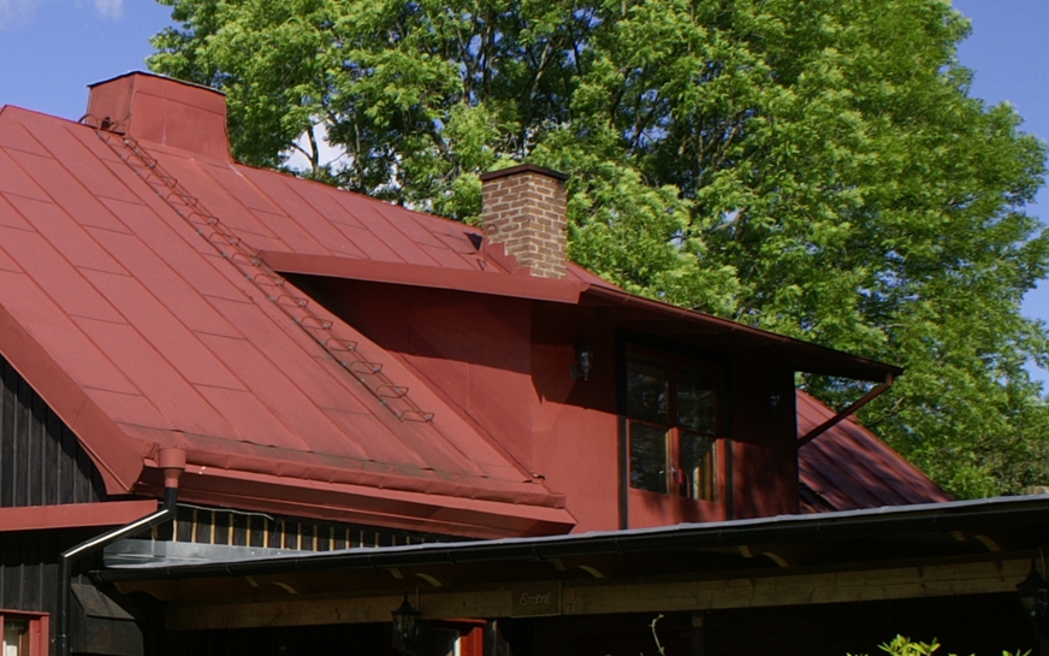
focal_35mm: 74
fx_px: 2116
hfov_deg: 26.4
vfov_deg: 17.6
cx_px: 1
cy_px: 440
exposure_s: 1/250
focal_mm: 22
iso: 100
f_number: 9
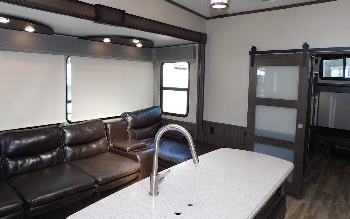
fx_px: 238
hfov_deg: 72.6
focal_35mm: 25
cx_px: 172
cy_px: 93
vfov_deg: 49.1
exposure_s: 1/30
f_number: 3
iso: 180
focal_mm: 4
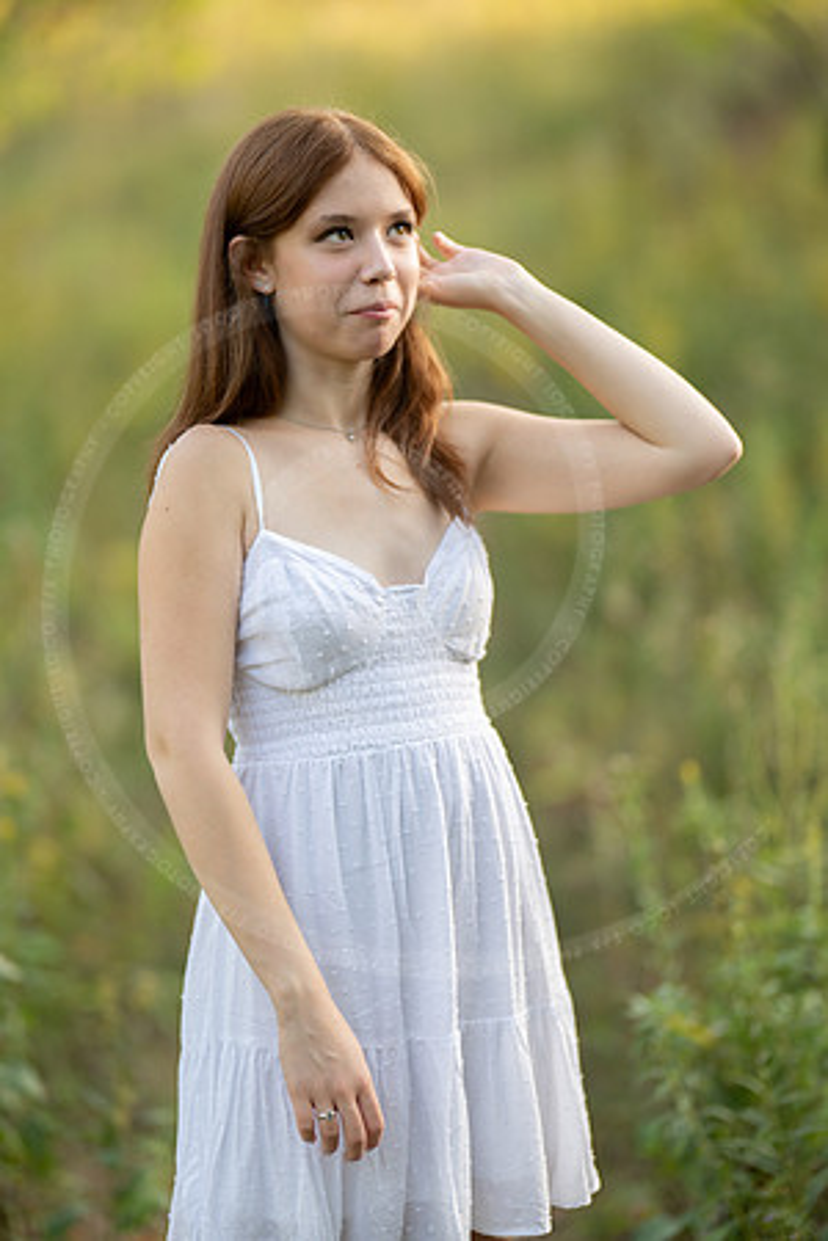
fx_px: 2932
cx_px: 414
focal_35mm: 85
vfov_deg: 23.9
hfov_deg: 16.1
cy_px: 620
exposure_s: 1/800
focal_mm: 85
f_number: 1.2
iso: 100
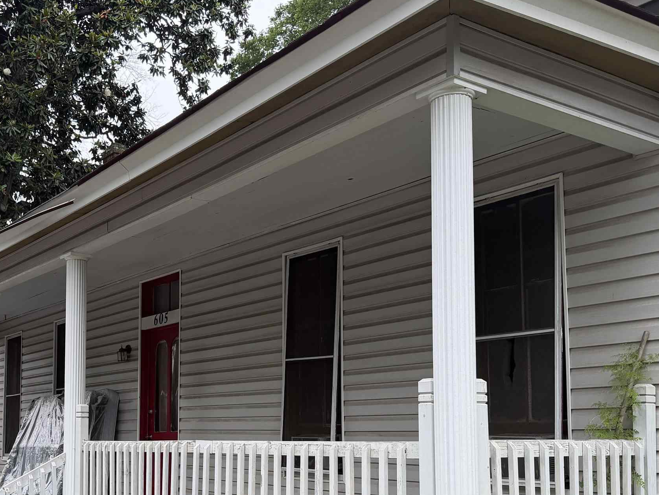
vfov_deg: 32.2
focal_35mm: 44
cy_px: 374
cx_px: 160
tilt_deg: +5.8
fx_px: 838
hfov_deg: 41.6
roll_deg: -1.9
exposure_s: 1/671
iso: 100
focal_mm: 6.76
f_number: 1.78
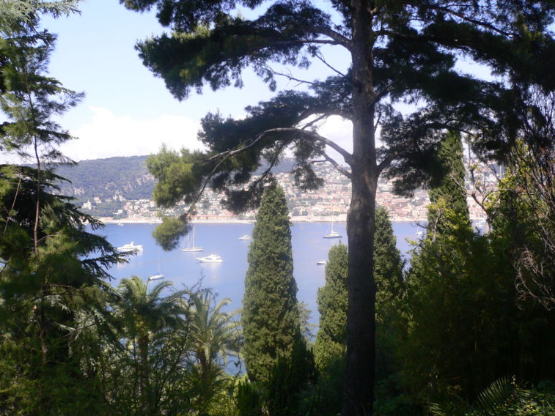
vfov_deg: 38.7
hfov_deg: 50.1
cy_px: 201
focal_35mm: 37
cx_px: 262
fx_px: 593
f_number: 5.6
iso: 80
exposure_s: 1/160
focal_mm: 5.8
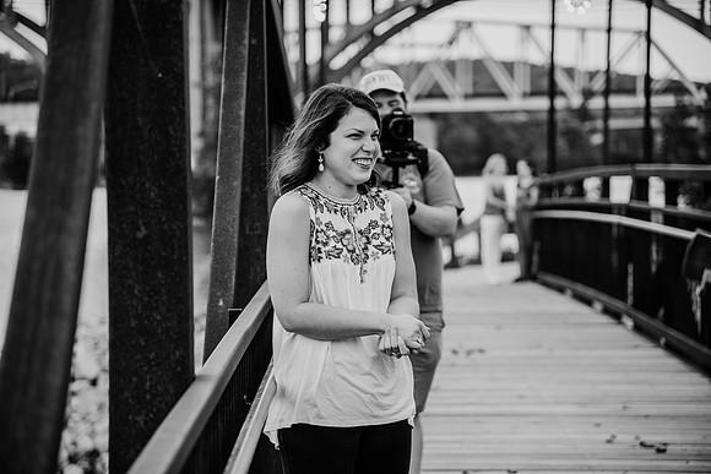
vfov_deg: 12.5
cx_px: 356
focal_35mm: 110
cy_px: 237
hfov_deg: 18.6
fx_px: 2173
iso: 400
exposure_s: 1/640
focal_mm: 110
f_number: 4
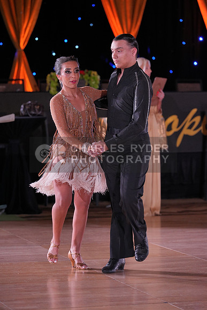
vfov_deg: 14.9
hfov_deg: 9.9
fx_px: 1189
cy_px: 155
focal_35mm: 138
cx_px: 104
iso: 1600
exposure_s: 1/400
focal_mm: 138
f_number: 3.5
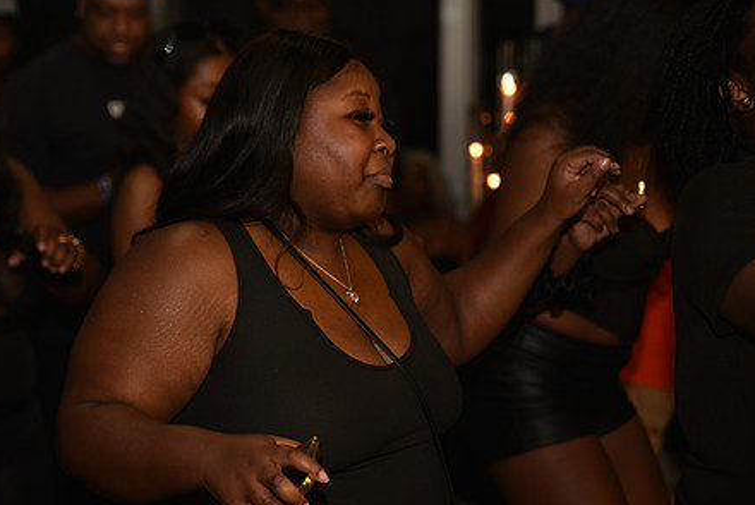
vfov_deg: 15.7
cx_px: 309
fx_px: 1826
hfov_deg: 23.3
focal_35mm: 87
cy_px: 315
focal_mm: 66
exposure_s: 1/125
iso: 320
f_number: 3.5
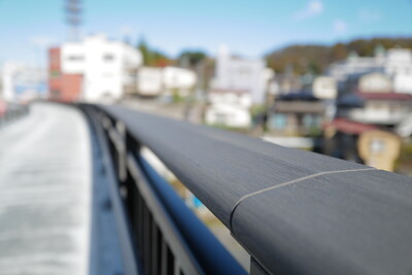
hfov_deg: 65.5
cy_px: 138
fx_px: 321
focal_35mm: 28
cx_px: 206
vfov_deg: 46.4
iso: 100
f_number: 2.8
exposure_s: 1/800
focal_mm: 28
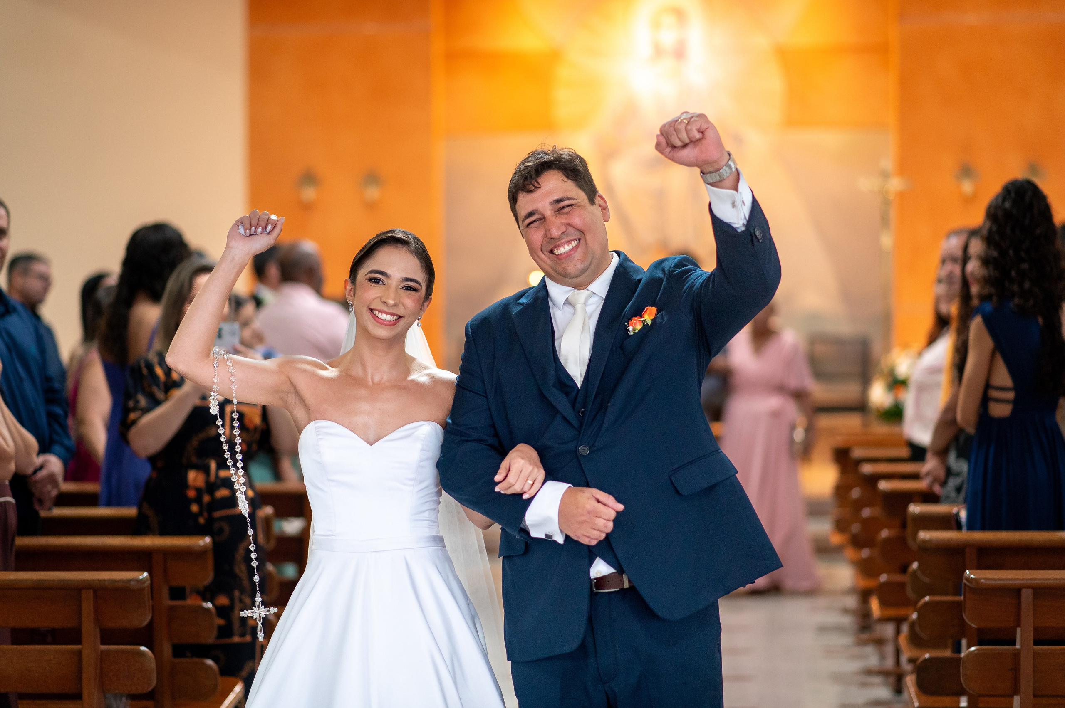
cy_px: 354
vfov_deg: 16.0
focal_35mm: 85
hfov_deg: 23.9
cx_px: 532
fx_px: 2513
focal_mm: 85
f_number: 2
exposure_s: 1/250
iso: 2500
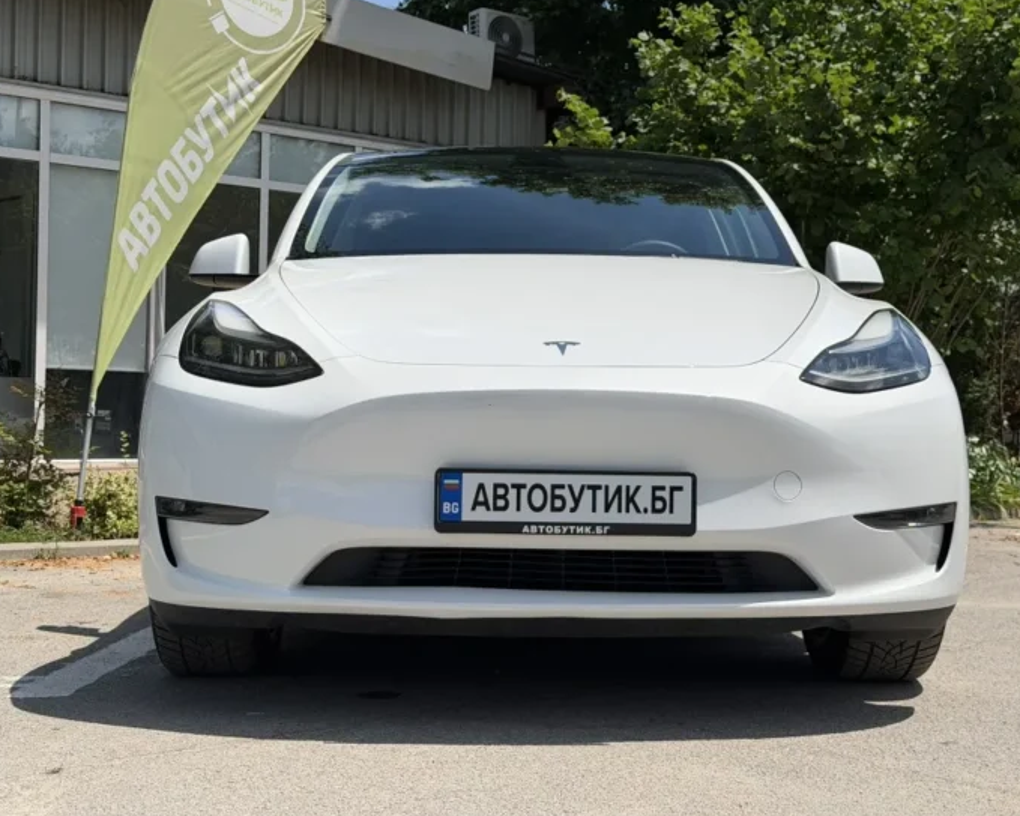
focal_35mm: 53
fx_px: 1600
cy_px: 404
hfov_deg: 35.3
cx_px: 548
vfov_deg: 28.6
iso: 80
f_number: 1.78
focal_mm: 6.76
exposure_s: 1/9901
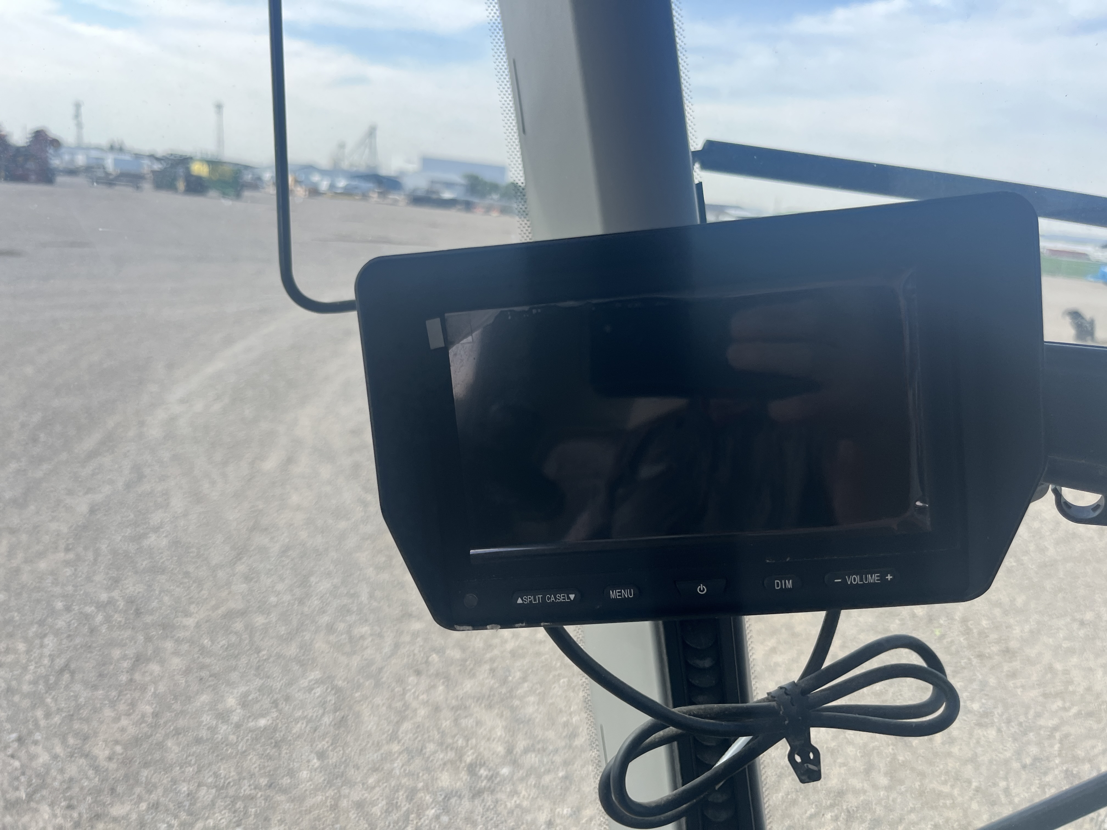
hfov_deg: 67.3
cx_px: 554
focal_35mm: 26
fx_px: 831
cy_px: 415
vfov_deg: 53.1
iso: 50
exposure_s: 1/777
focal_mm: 5.1
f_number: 1.6
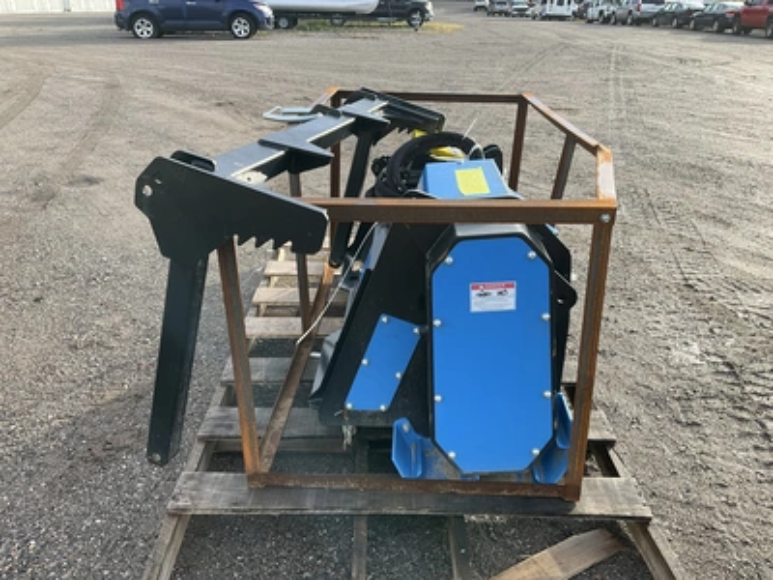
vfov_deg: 48.2
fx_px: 648
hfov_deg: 61.7
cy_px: 290
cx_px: 386
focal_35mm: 29
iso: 25
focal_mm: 3
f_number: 1.8
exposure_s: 1/342
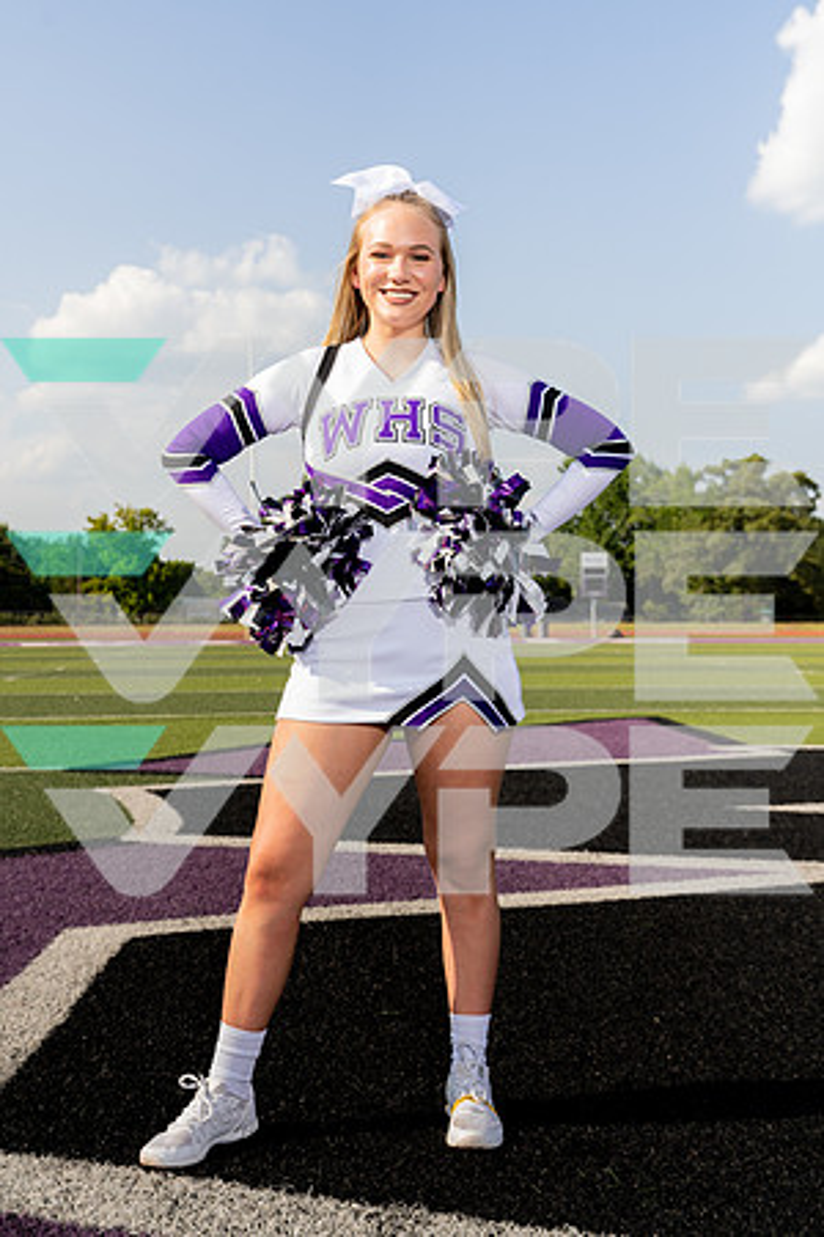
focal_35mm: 41
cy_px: 618
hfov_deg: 32.6
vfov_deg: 47.4
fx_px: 1408
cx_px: 412
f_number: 6.3
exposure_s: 1/250
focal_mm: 41
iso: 100
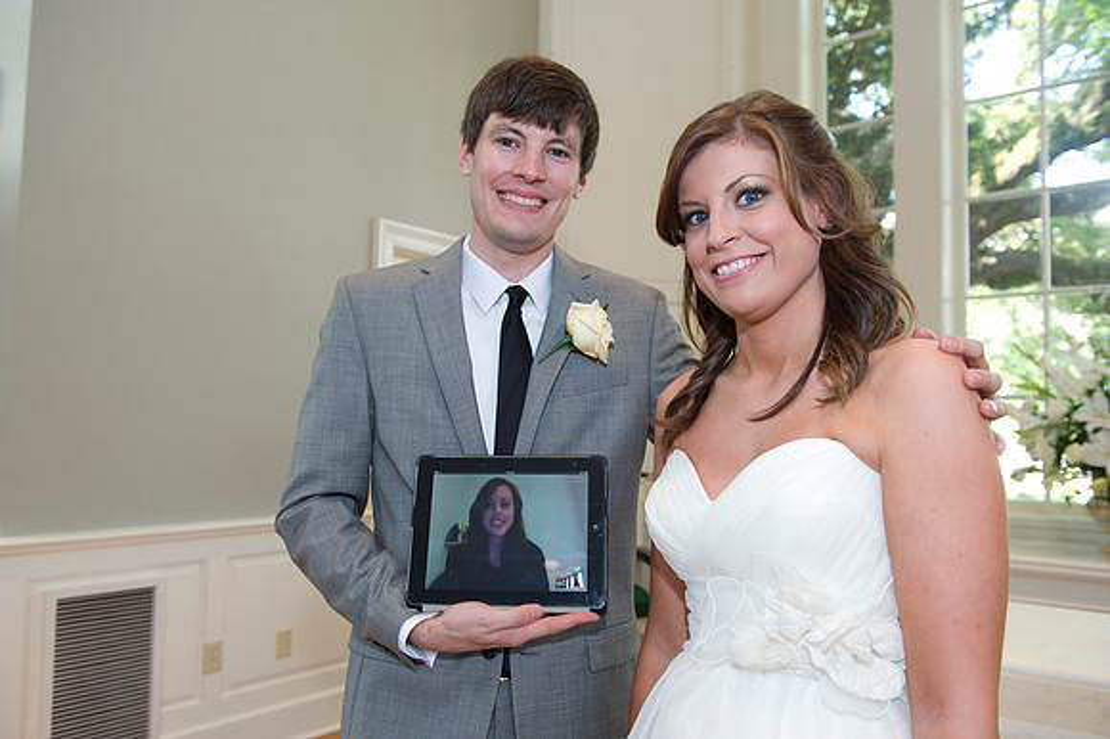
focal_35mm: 29
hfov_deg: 63.7
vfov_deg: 44.9
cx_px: 555
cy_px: 370
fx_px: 894
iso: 800
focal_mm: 29
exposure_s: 1/100
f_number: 5
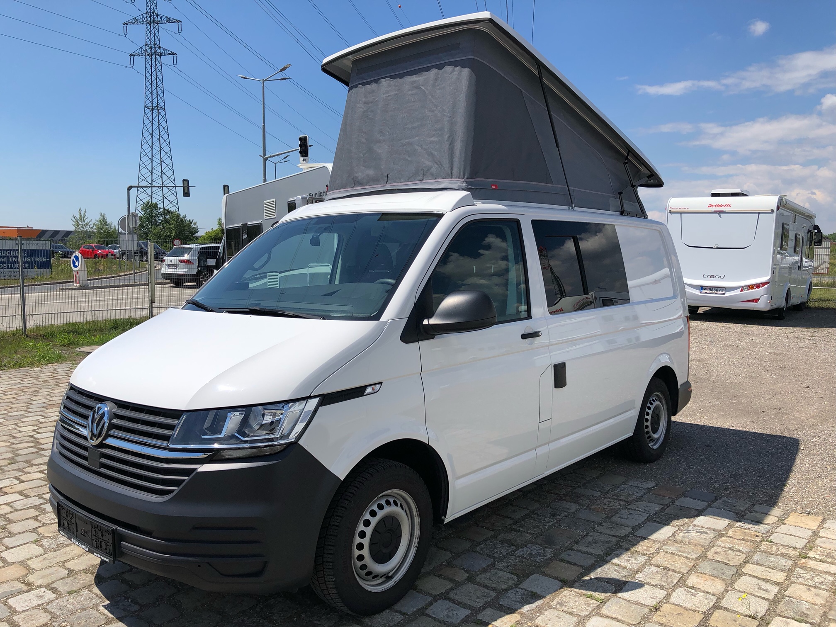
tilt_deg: -3.3
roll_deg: +0.6
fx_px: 676
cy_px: 314
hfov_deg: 63.4
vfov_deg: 49.7
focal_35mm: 28
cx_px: 418
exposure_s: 1/2825
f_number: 1.8
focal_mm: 4
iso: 20
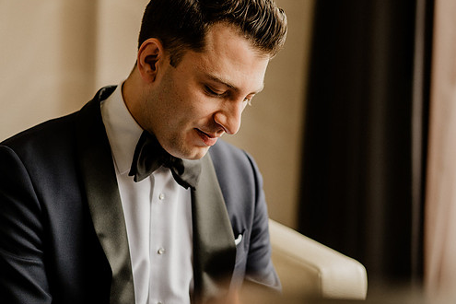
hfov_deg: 16.7
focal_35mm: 123
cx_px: 216
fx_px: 1558
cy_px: 146
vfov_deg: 11.1
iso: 800
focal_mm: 105
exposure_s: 1/400
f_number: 2.5
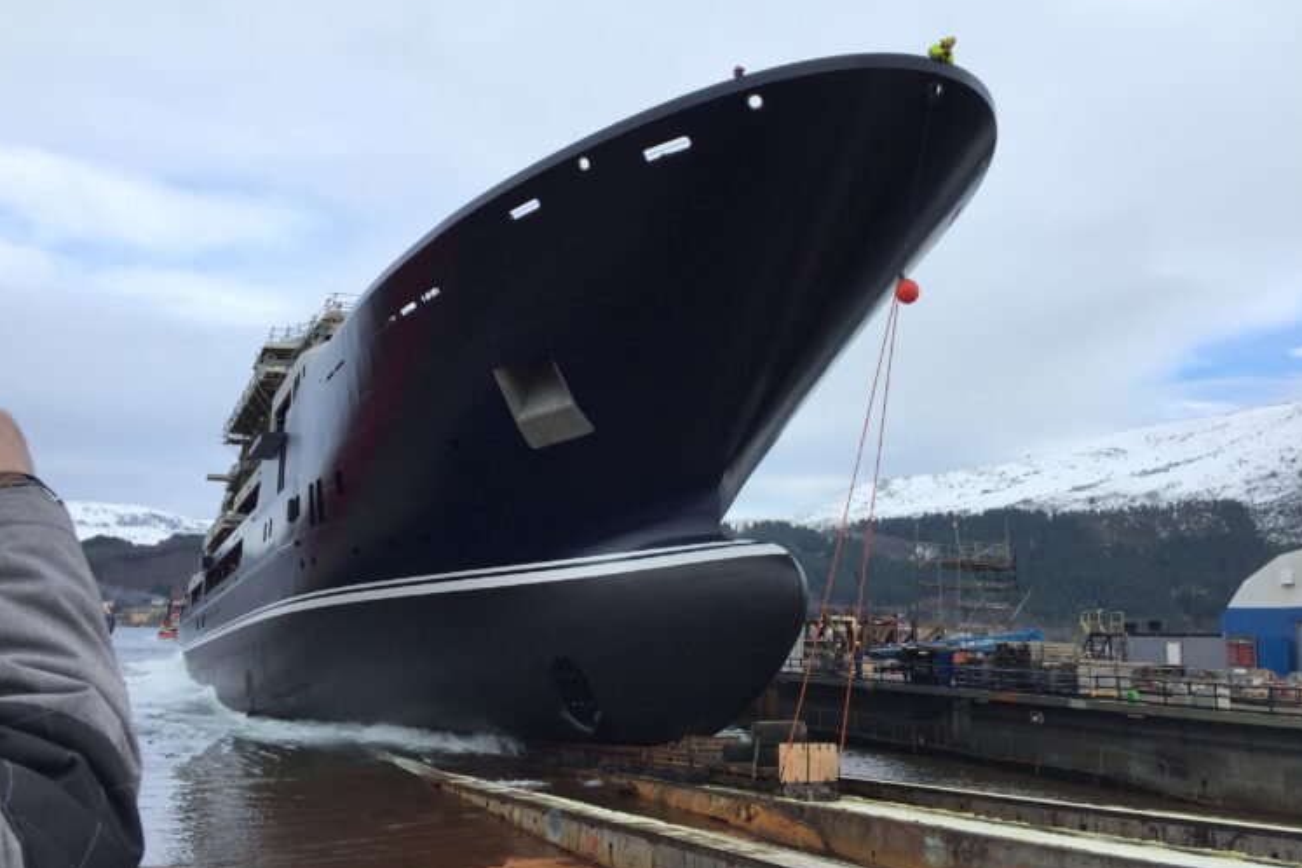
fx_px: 1121
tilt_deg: +9.5
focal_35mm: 31
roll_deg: -1.4
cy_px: 474
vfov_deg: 42.3
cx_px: 654
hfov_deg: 60.3
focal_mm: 4.15
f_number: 2.2
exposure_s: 1/898
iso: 32
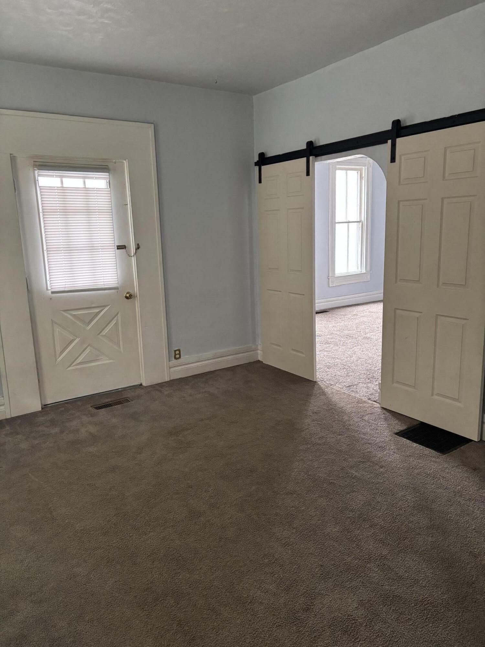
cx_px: 242
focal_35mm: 26
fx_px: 486
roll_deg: +1.9
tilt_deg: -11.0
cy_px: 324
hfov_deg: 53.1
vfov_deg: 67.3
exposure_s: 1/60
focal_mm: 5.96
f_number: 1.6
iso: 400
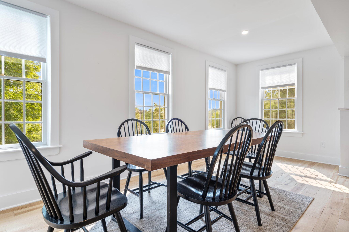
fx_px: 184
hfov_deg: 86.9
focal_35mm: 19
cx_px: 174
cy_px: 116
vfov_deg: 64.5
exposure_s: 1/1.67
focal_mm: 19
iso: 64
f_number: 9
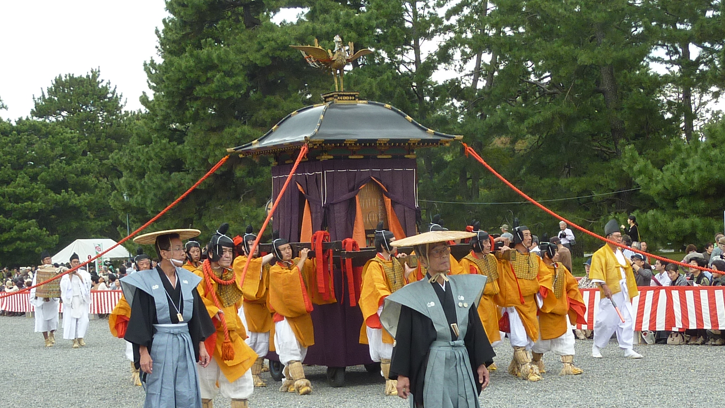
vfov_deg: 15.5
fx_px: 1499
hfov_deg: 27.2
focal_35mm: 78
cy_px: 235
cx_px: 363
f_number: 3.6
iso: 80
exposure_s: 1/80
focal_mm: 6.5
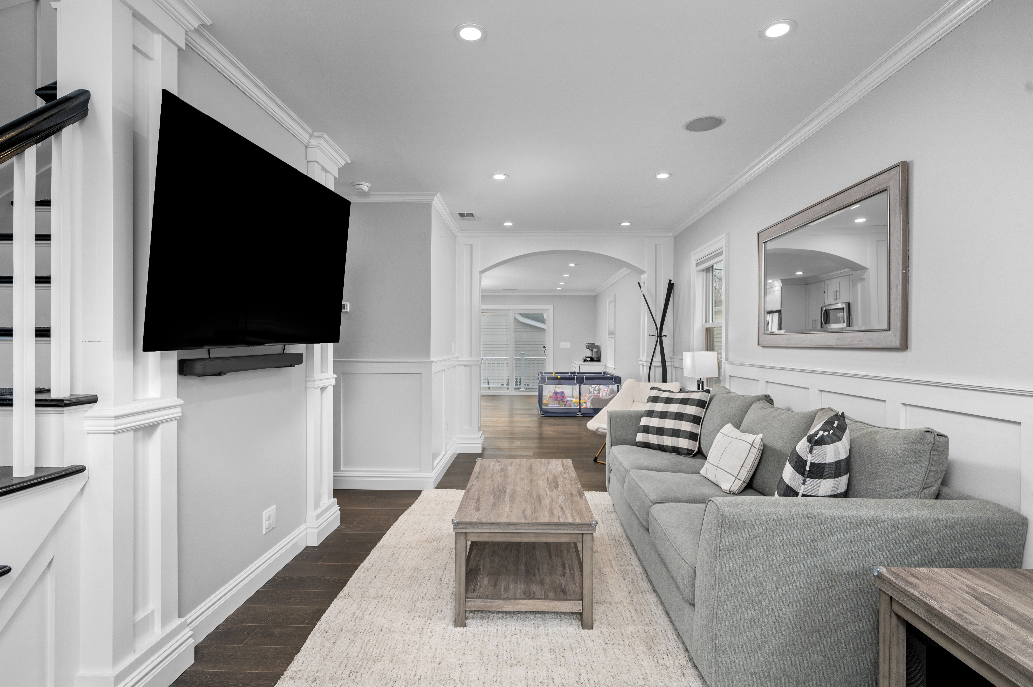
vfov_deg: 67.3
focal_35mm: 18
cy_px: 344
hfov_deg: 90.0
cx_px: 516
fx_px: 516
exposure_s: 1/3
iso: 320
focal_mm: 18
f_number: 7.1
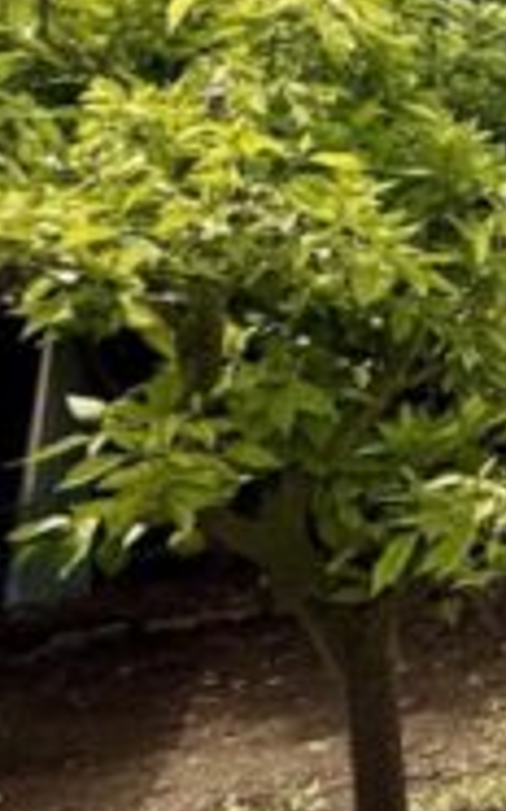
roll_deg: -0.6
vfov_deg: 39.0
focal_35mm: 51
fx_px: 1127
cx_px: 1357
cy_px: 249
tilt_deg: +2.3
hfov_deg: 13.2
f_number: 2.2
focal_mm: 2.22
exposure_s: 1/2092
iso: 50
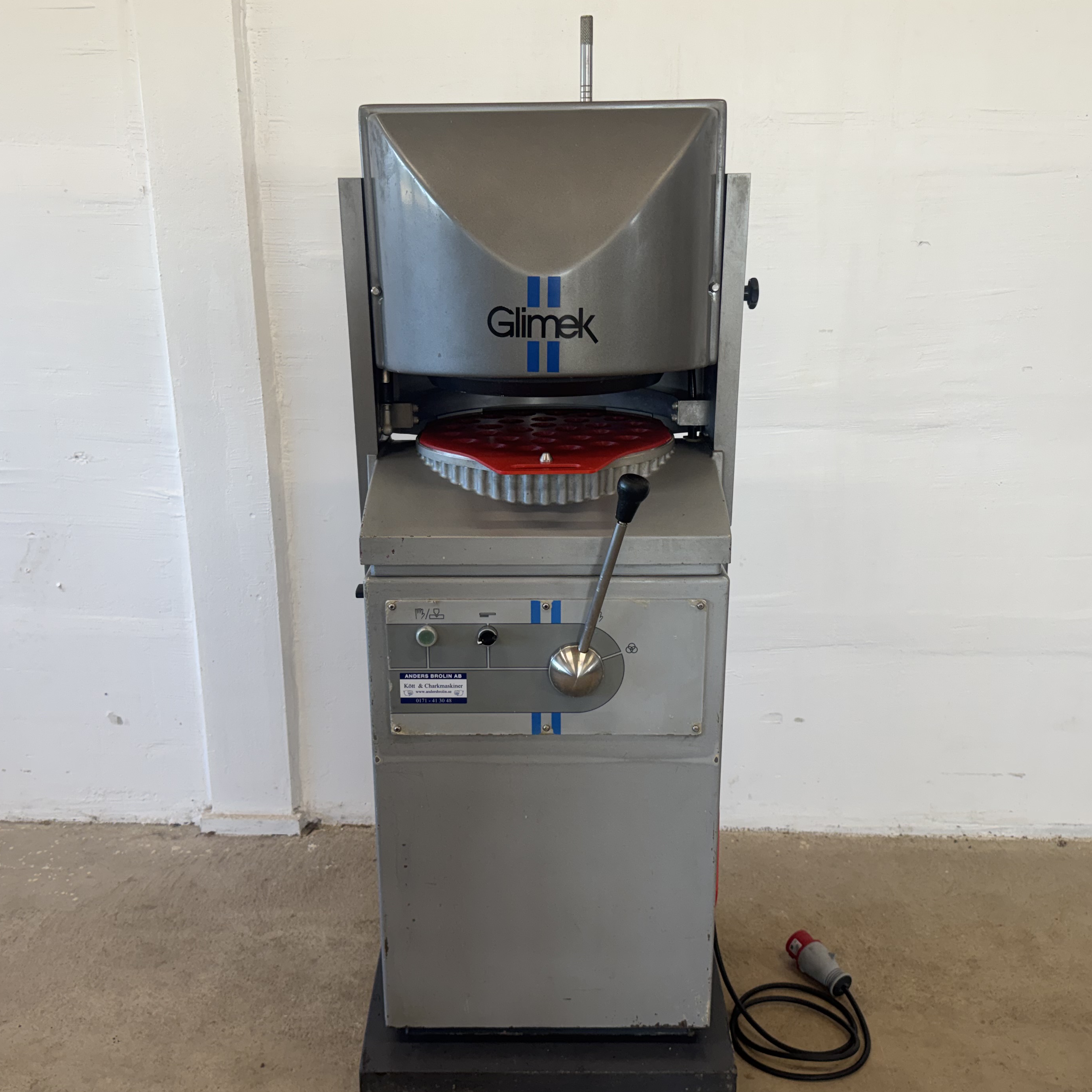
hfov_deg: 52.5
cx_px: 535
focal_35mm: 31
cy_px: 562
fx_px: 1106
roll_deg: +0.2
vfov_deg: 52.5
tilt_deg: -17.8
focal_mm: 6.76
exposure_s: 1/100
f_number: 1.78
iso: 64
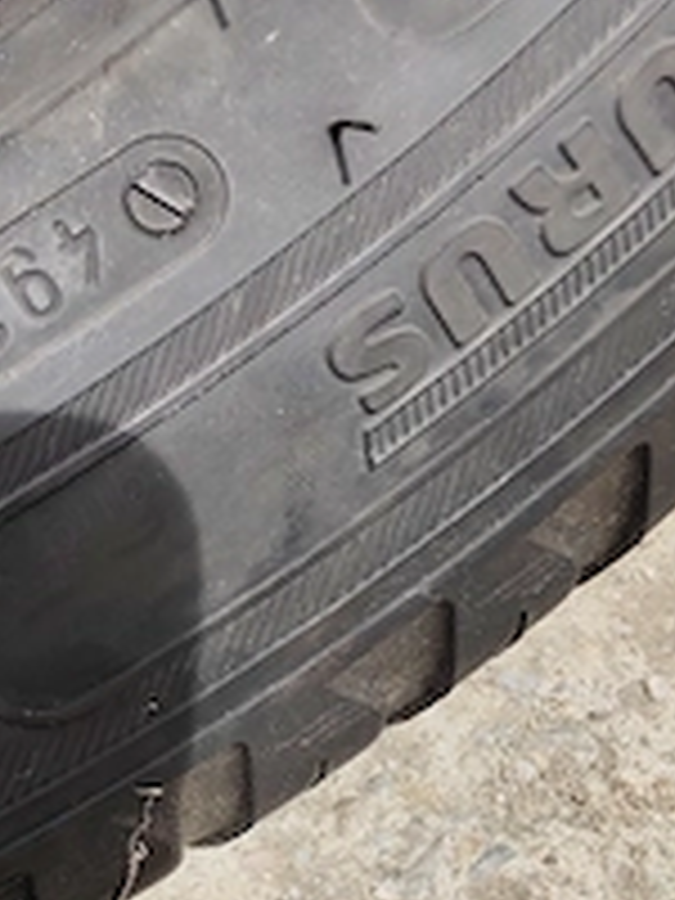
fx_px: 1404
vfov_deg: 35.5
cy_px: 526
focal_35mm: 54
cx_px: 22
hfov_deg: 25.8
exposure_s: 1/1300
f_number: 2.2
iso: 50
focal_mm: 1.96
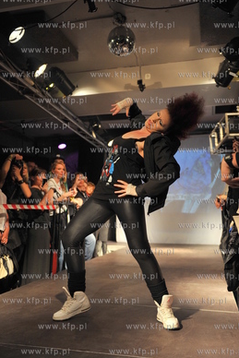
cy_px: 174
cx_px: 121
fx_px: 348
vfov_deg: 54.4
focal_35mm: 35
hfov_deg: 37.9
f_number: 2.8
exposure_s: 1/640
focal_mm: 34
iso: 1600
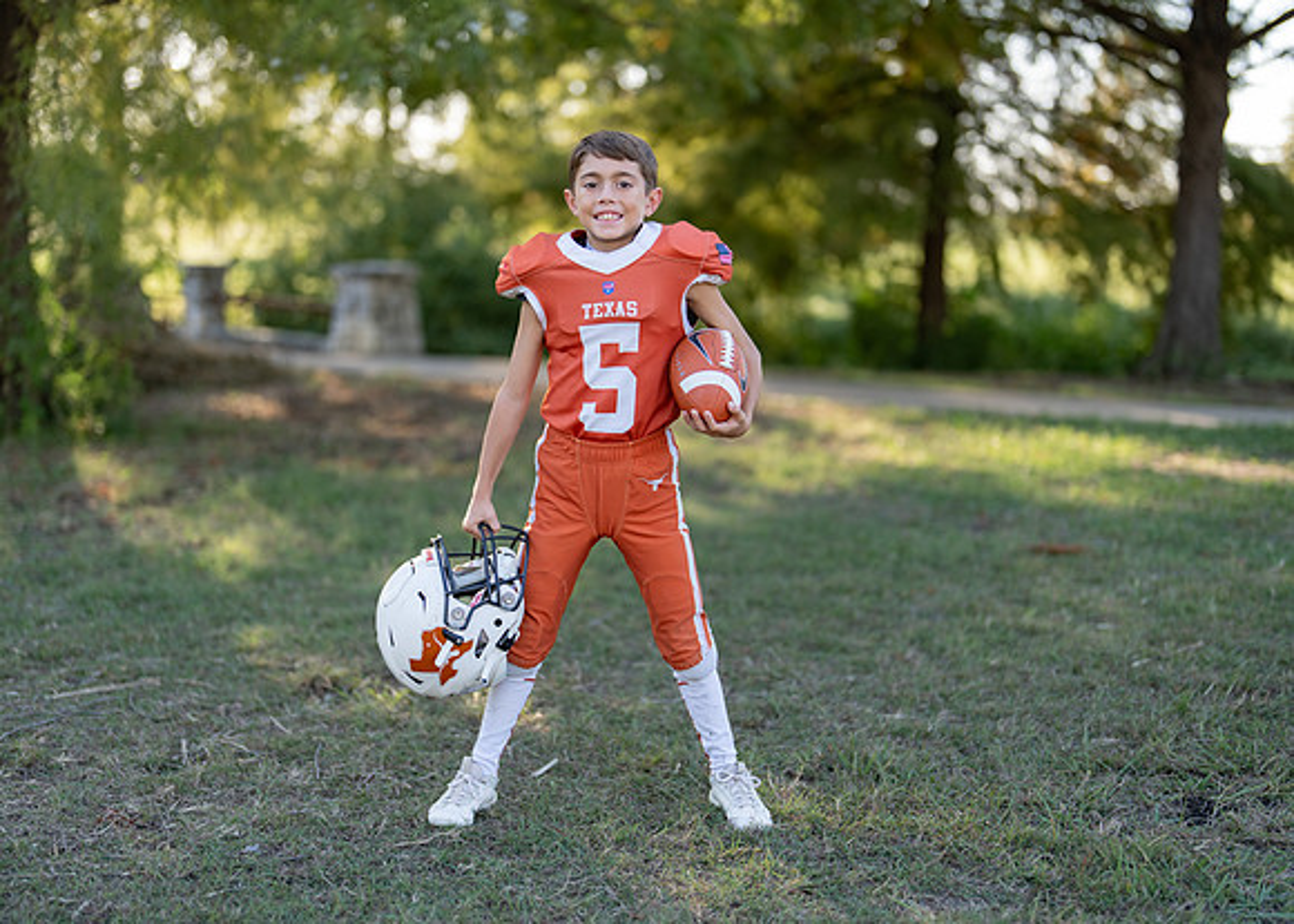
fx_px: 1925
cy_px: 462
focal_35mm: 52
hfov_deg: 37.2
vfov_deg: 27.0
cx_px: 647
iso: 100
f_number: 1.2
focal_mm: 50
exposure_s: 1/1250
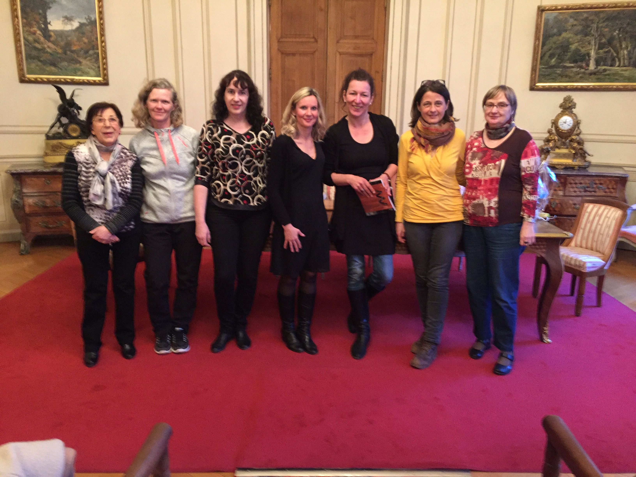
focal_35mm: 29
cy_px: 238
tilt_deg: -14.5
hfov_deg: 61.7
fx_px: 533
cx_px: 318
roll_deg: -1.1
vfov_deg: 48.2
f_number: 2.2
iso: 320
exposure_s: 1/17
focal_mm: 4.15
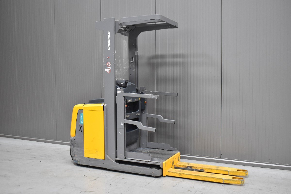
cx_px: 146
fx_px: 303
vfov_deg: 35.5
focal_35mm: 38
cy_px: 97
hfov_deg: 51.3
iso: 1600
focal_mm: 25
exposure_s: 1/60
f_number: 4
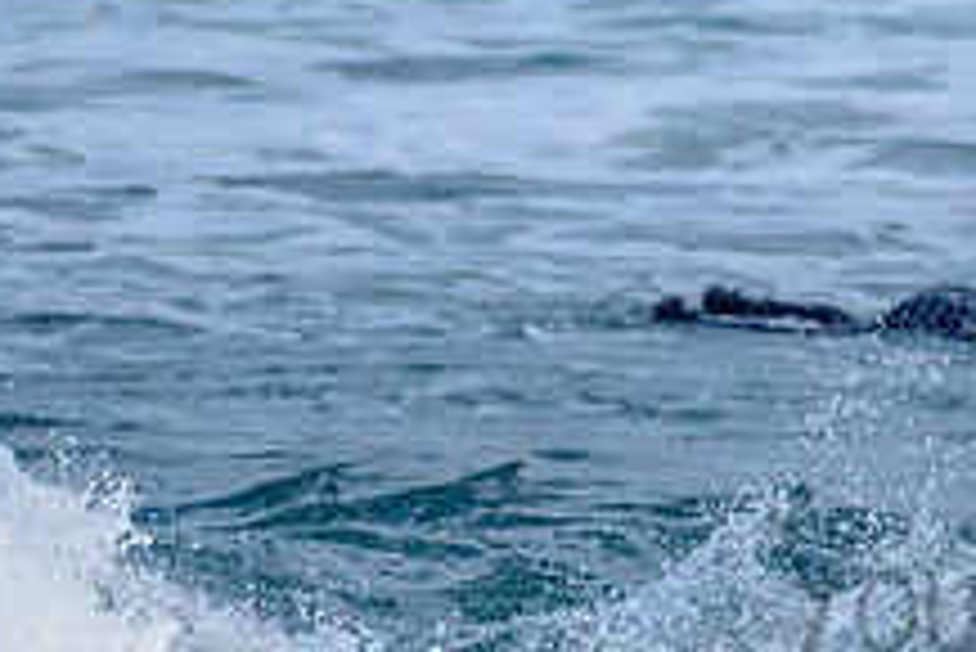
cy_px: 551
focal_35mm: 1636
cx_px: 1246
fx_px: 44382
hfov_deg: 1.3
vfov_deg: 0.8
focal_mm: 500
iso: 450
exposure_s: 1/1250
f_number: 5.6
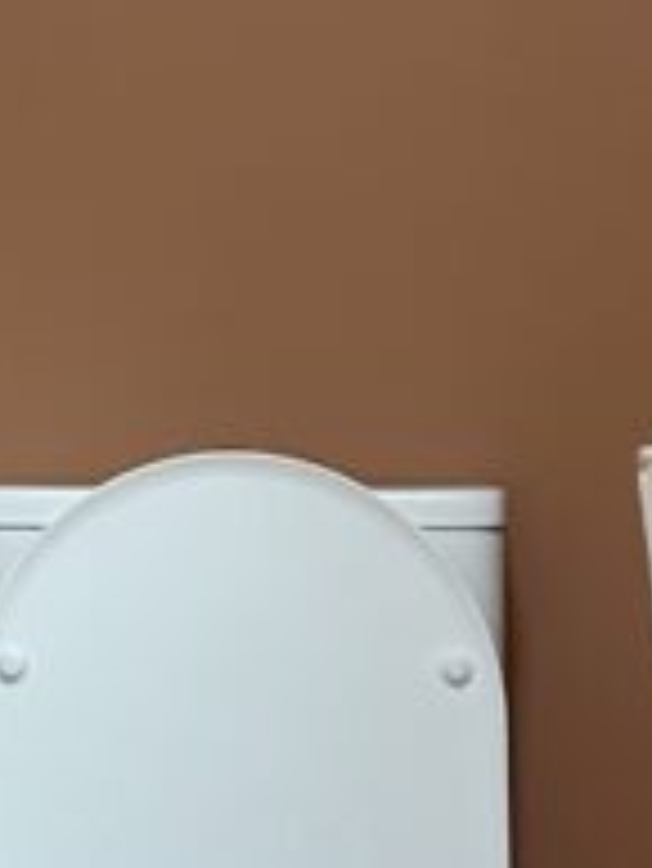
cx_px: 54
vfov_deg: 14.3
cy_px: 274
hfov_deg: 10.7
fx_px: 3462
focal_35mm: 138
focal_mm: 5.7
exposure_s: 1/50
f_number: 1.5
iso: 250
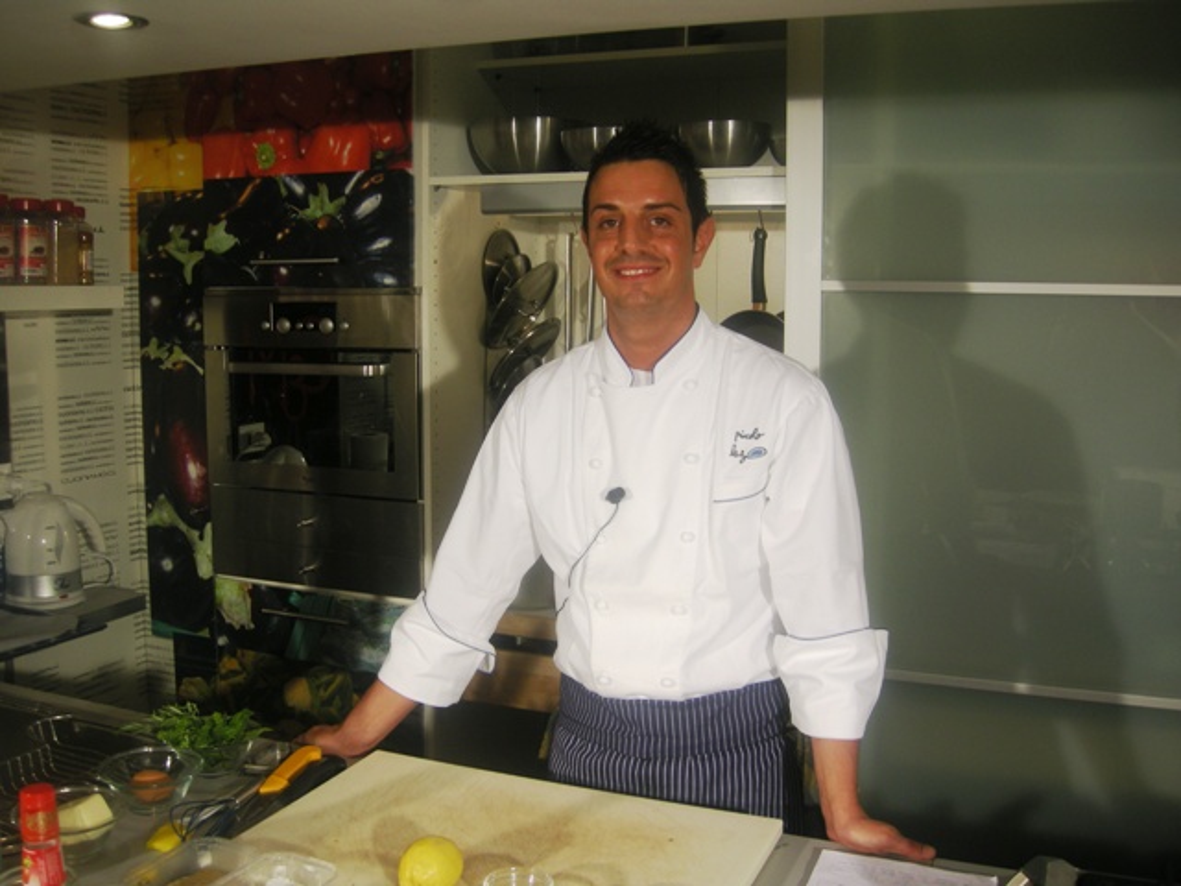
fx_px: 1228
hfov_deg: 51.4
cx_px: 590
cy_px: 443
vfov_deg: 39.7
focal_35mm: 36
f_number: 2.7
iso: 72
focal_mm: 7.5
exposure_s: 1/125
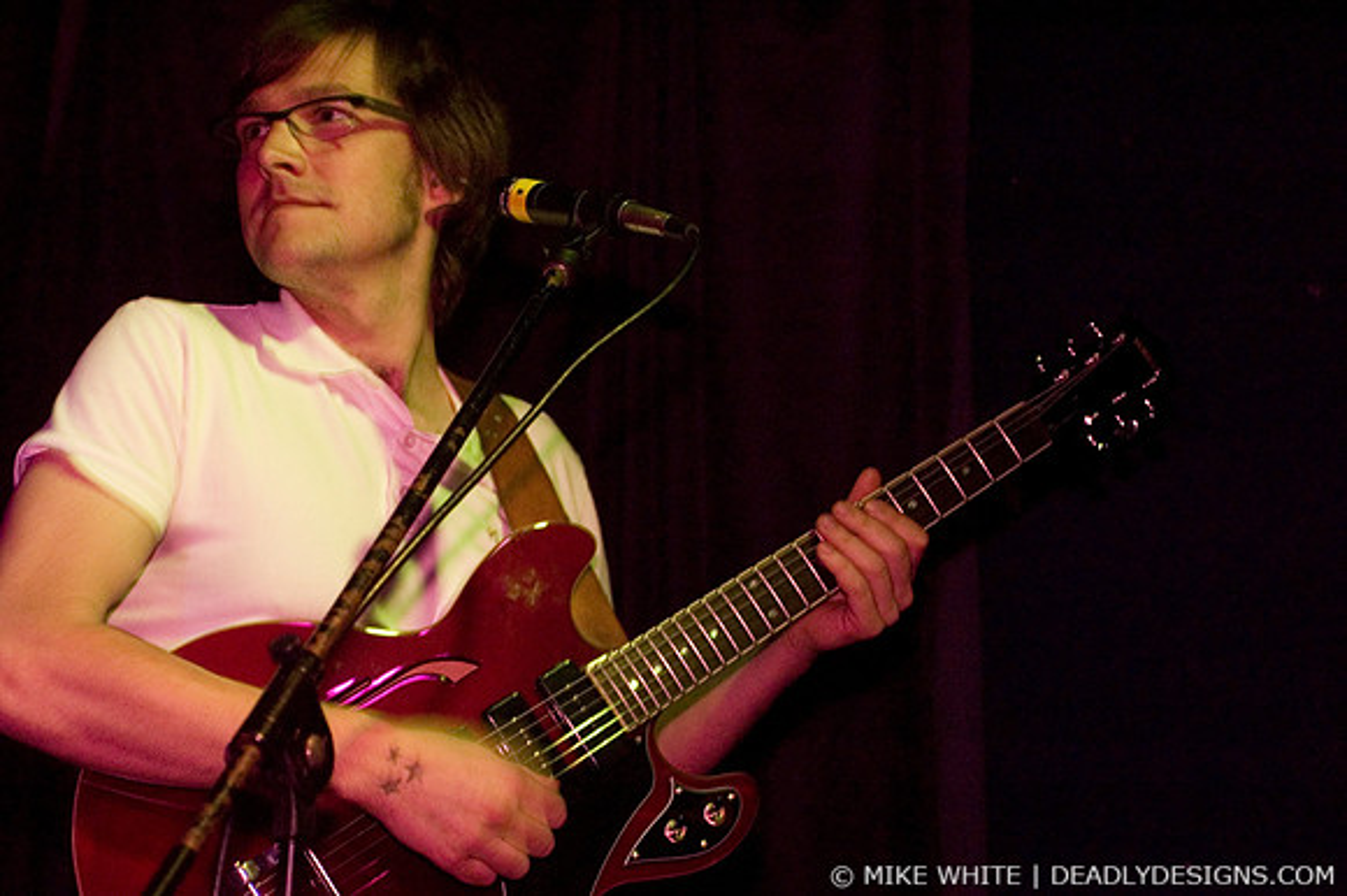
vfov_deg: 17.5
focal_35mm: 78
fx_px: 2917
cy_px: 448
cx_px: 674
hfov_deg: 26.0
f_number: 3.2
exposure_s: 1/20
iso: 800
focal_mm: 52
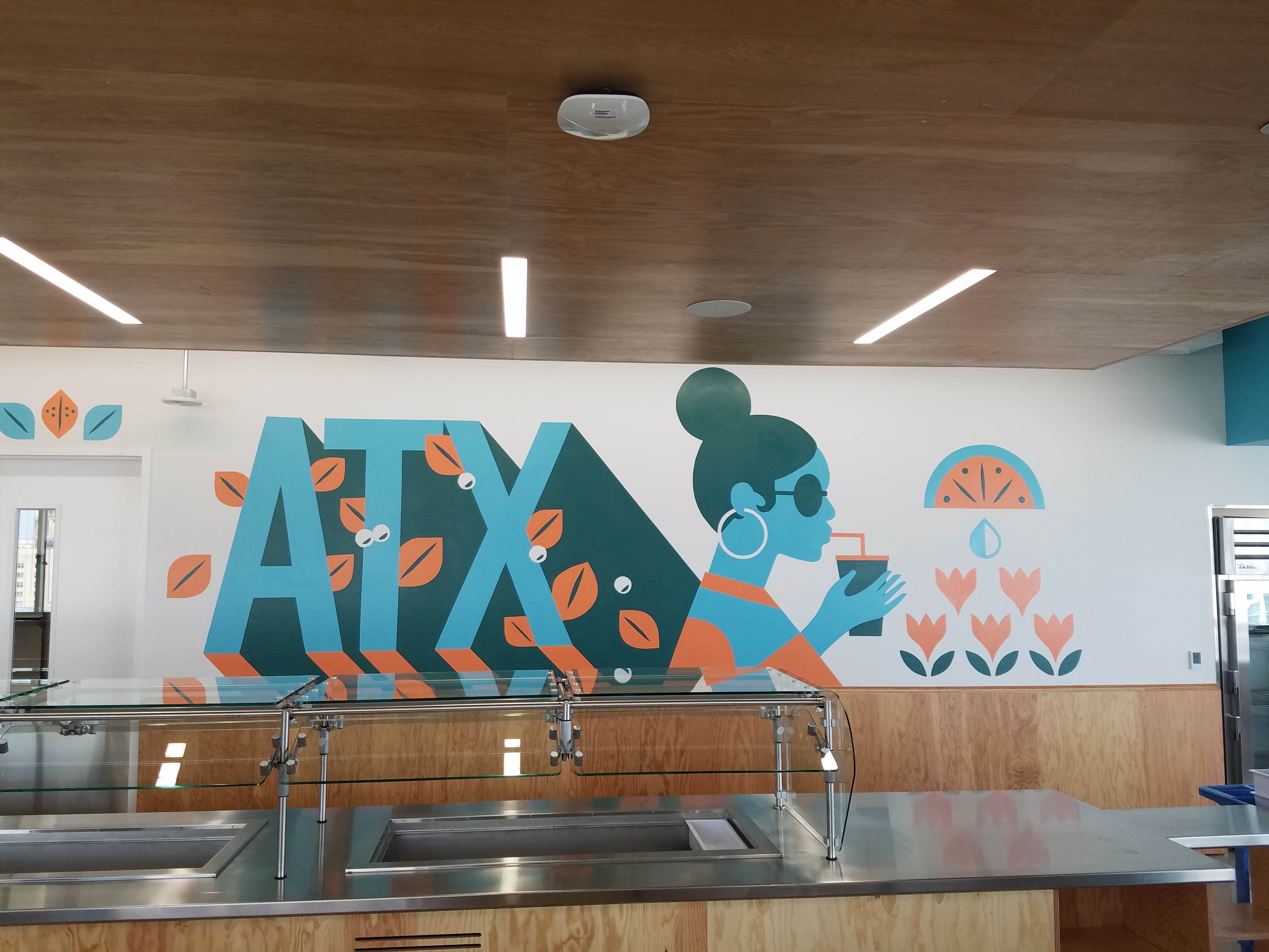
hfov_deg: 67.3
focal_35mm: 26
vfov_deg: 53.1
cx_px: 634
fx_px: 953
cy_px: 476
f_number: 1.7
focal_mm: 4.2
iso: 80
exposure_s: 1/60
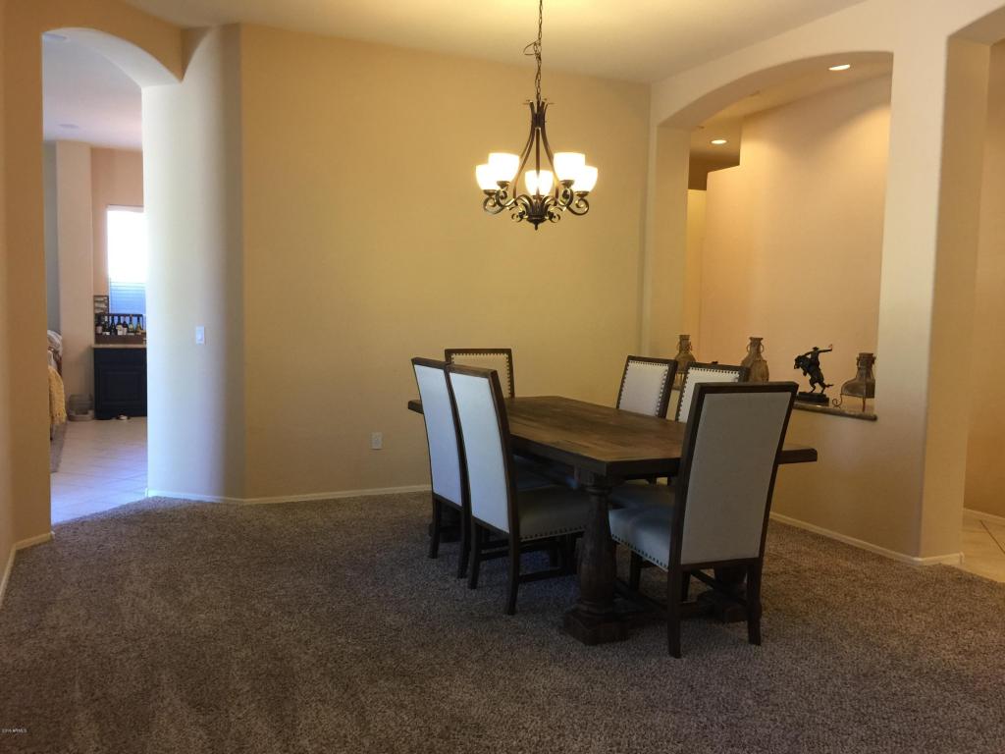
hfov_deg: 61.7
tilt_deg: -4.8
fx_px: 842
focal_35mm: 29
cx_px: 502
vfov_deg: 48.2
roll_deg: -1.4
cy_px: 377
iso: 80
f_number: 2.2
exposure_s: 1/15
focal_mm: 4.15
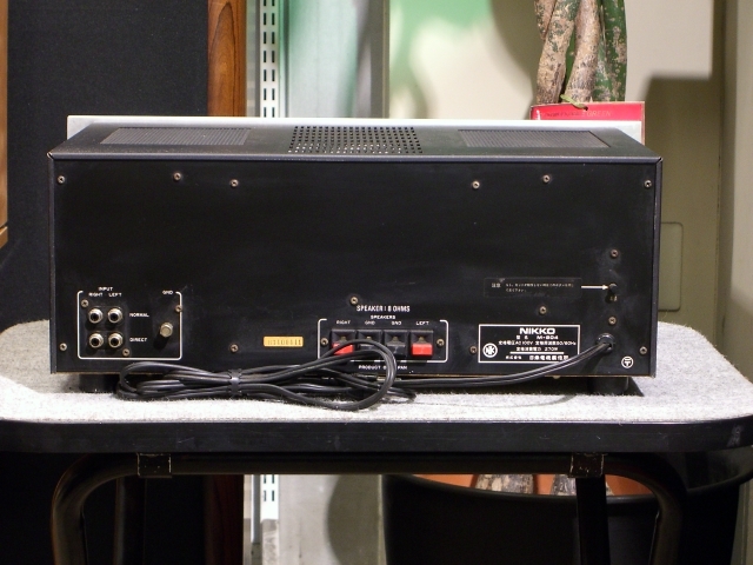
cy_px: 282
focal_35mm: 114
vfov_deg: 13.0
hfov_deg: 17.3
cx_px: 376
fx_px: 2480
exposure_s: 1/6
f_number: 5.1
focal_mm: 23.7
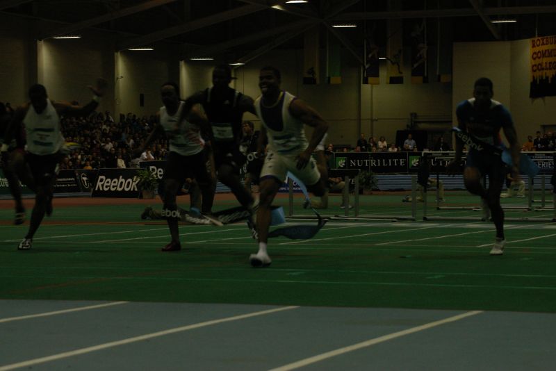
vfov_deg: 11.0
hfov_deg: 16.4
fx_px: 1923
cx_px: 278
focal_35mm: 124
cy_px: 186
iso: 800
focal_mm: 83
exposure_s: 1/160
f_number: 7.1
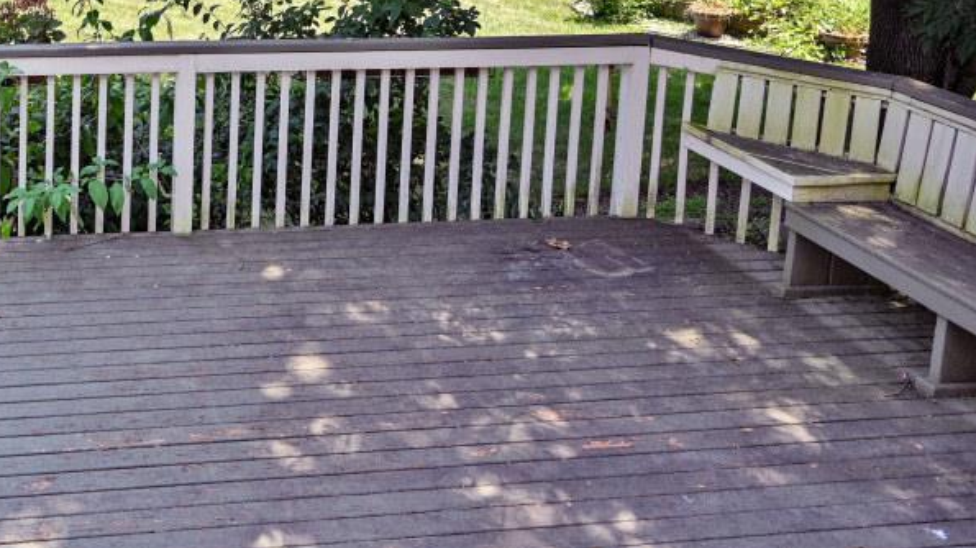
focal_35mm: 37
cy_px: -103
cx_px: 80
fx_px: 957
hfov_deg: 47.9
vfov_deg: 28.1
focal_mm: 14
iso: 140
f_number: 5.6
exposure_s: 1/250
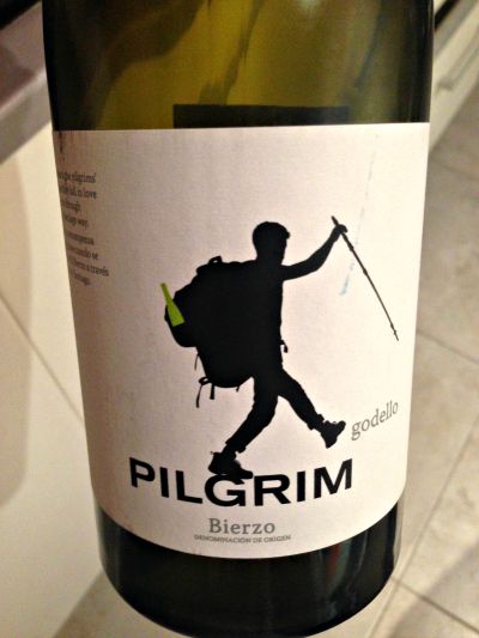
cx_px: 240
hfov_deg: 43.0
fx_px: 609
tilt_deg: -59.2
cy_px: 319
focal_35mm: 33
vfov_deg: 55.3
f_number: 2.4
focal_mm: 4.12
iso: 250
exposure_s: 1/20
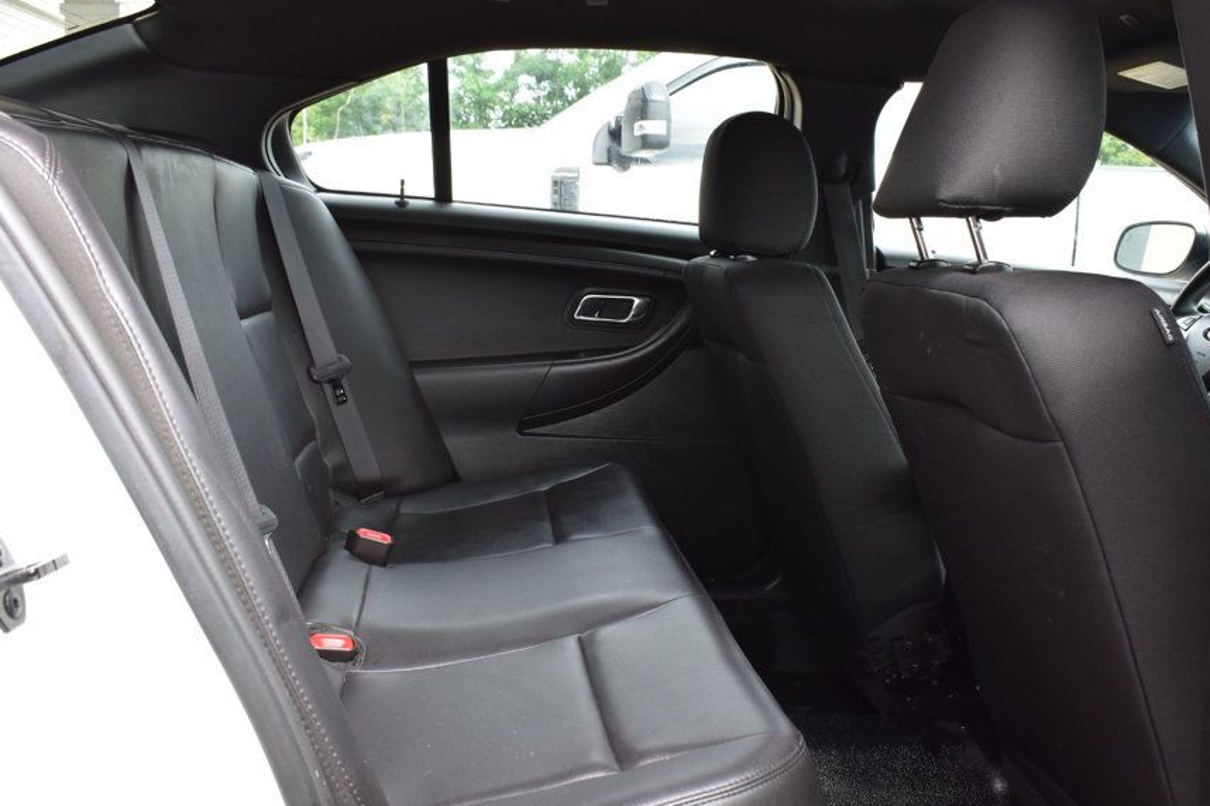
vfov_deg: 35.4
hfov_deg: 51.1
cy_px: 423
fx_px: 1263
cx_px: 678
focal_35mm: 38
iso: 400
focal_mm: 21
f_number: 9
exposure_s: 1/100
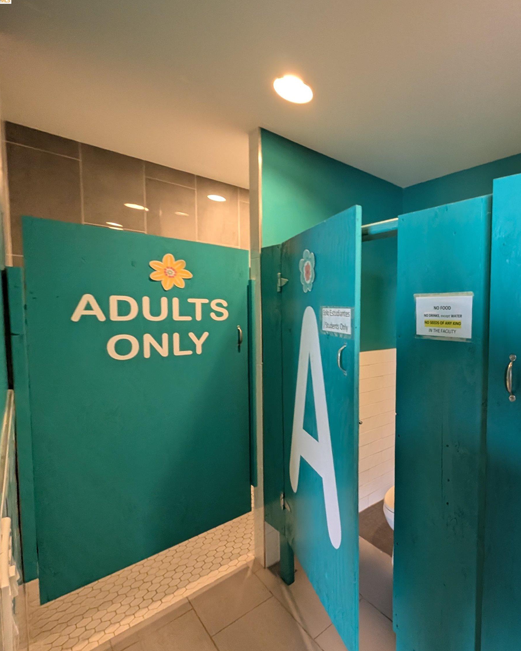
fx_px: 308
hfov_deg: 72.0
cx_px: 419
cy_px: 329
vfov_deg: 93.1
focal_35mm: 16
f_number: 1.7
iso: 383
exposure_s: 1/60
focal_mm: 2.02
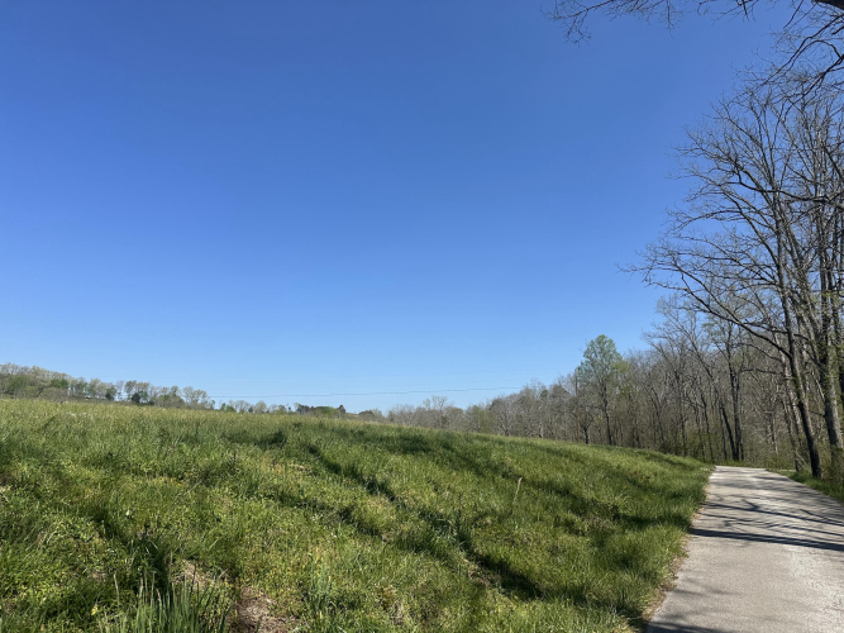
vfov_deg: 56.8
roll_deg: -1.8
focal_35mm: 24
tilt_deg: +11.6
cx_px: 422
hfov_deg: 71.6
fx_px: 585
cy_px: 316
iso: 80
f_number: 1.78
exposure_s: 1/5000
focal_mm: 6.86
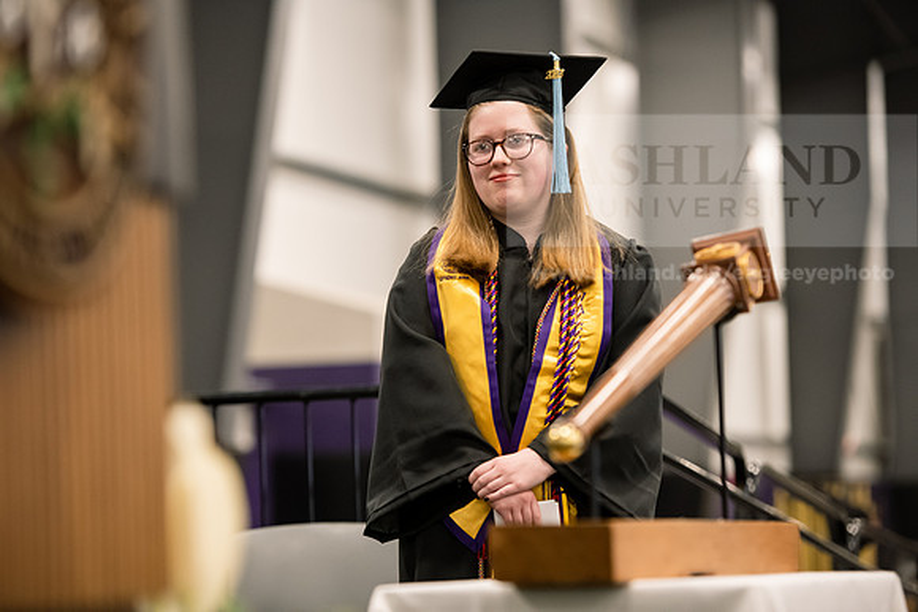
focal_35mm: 135
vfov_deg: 10.2
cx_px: 459
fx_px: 3443
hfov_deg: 15.2
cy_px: 306
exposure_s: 1/200
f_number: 3.2
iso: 3200
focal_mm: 135
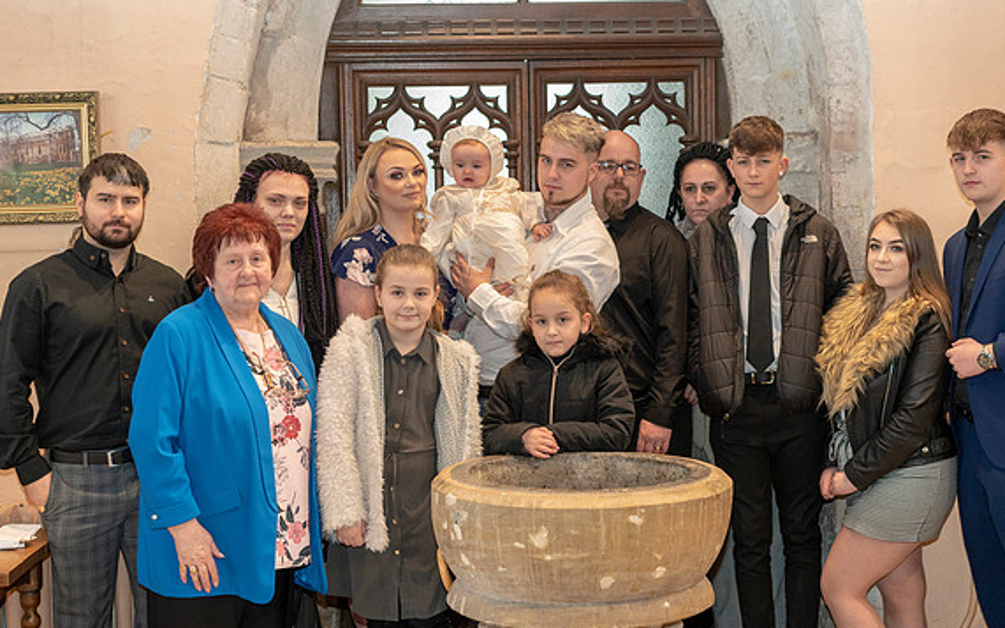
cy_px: 305
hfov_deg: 35.7
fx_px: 1561
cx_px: 500
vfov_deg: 22.8
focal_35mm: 57
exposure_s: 1/160
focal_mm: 55
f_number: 4
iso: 3200
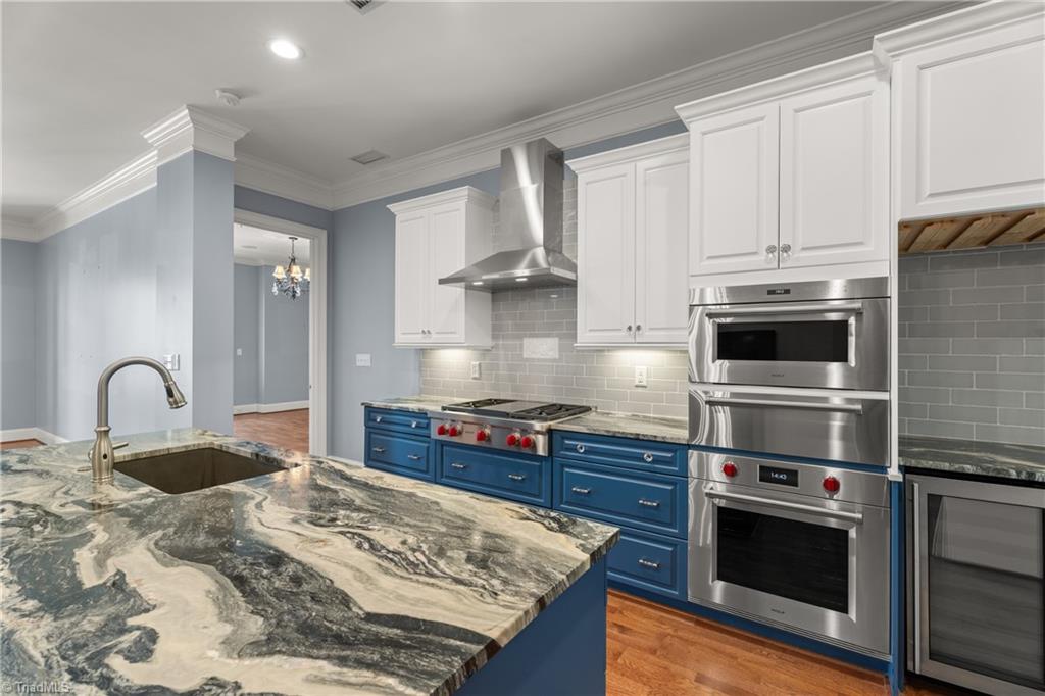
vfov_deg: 73.7
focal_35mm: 16
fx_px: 464
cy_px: 348
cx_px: 522
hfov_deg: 96.8
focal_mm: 16
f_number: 8
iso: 320
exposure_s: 1/2
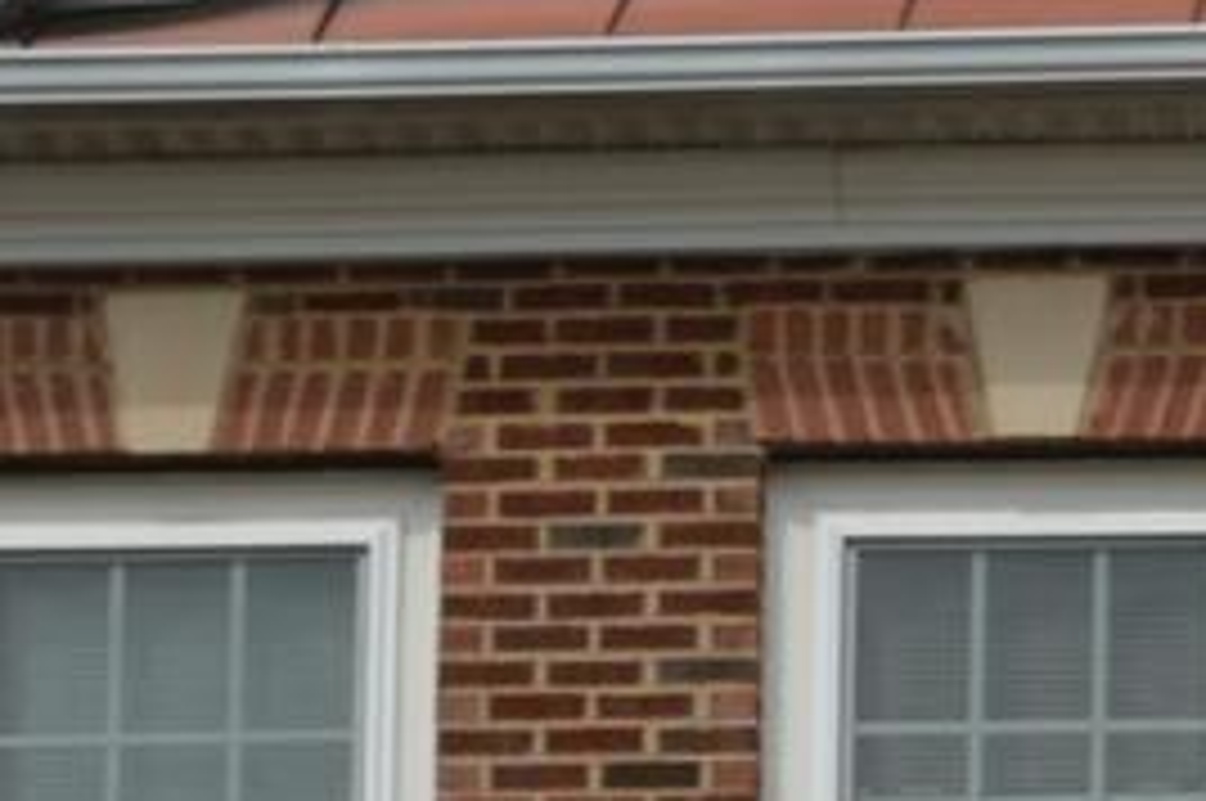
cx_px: 1836
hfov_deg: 6.1
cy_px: 2266
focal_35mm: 332
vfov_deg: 4.0
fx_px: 11102
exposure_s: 1/200
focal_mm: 29
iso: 100
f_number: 7.1
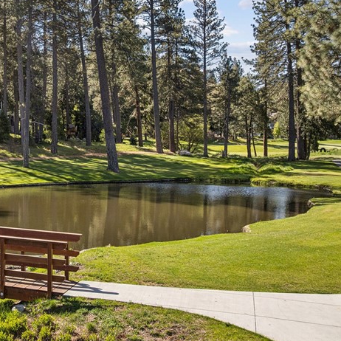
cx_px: 61
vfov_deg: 36.0
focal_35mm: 47
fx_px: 524
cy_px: 145
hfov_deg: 34.8
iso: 100
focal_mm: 12.3
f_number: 2.8
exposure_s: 1/60
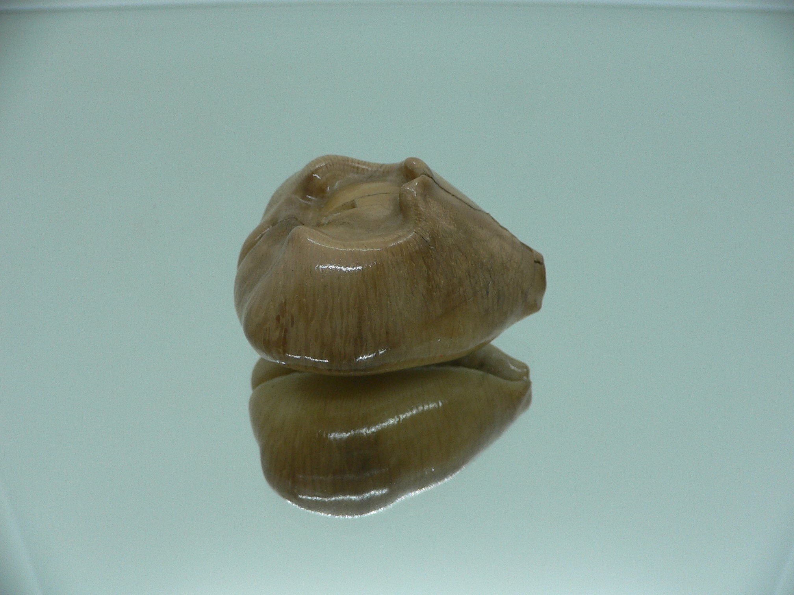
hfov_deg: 52.6
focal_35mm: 35
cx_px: 397
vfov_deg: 40.7
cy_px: 298
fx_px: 803
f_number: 2.8
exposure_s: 1/60
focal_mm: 4.6
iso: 100
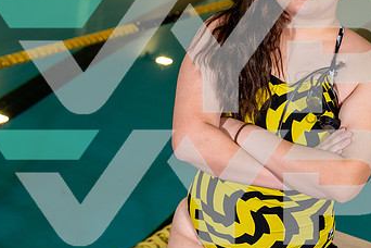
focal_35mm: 90
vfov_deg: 15.1
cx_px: 266
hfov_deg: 22.5
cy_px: 56
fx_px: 927
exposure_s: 1/250
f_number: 5.6
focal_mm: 53
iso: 1000
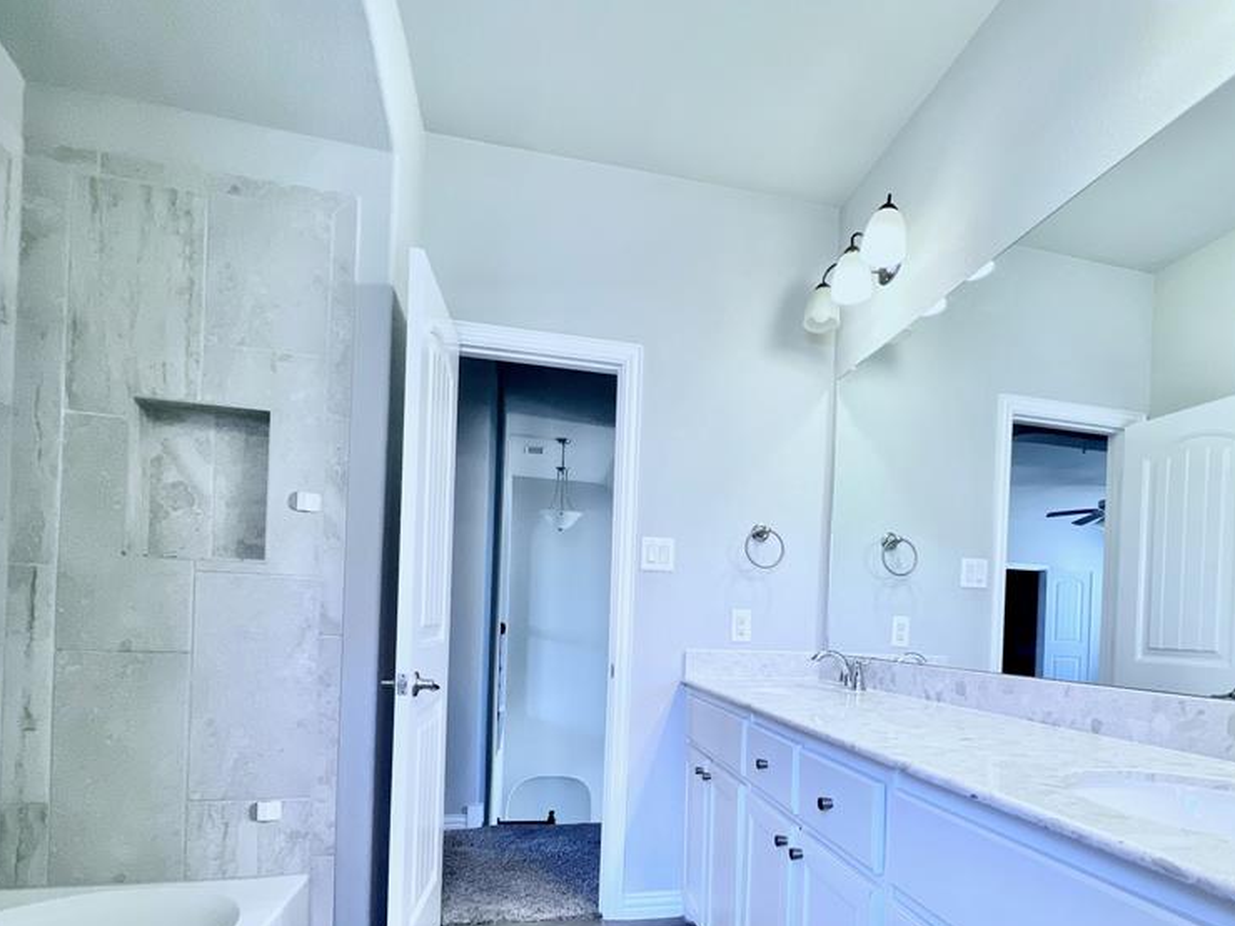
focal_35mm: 18
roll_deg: -1.9
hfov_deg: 87.3
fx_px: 642
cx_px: 698
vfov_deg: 69.3
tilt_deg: -1.4
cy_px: 627
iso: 160
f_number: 1.8
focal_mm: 1.57
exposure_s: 1/120
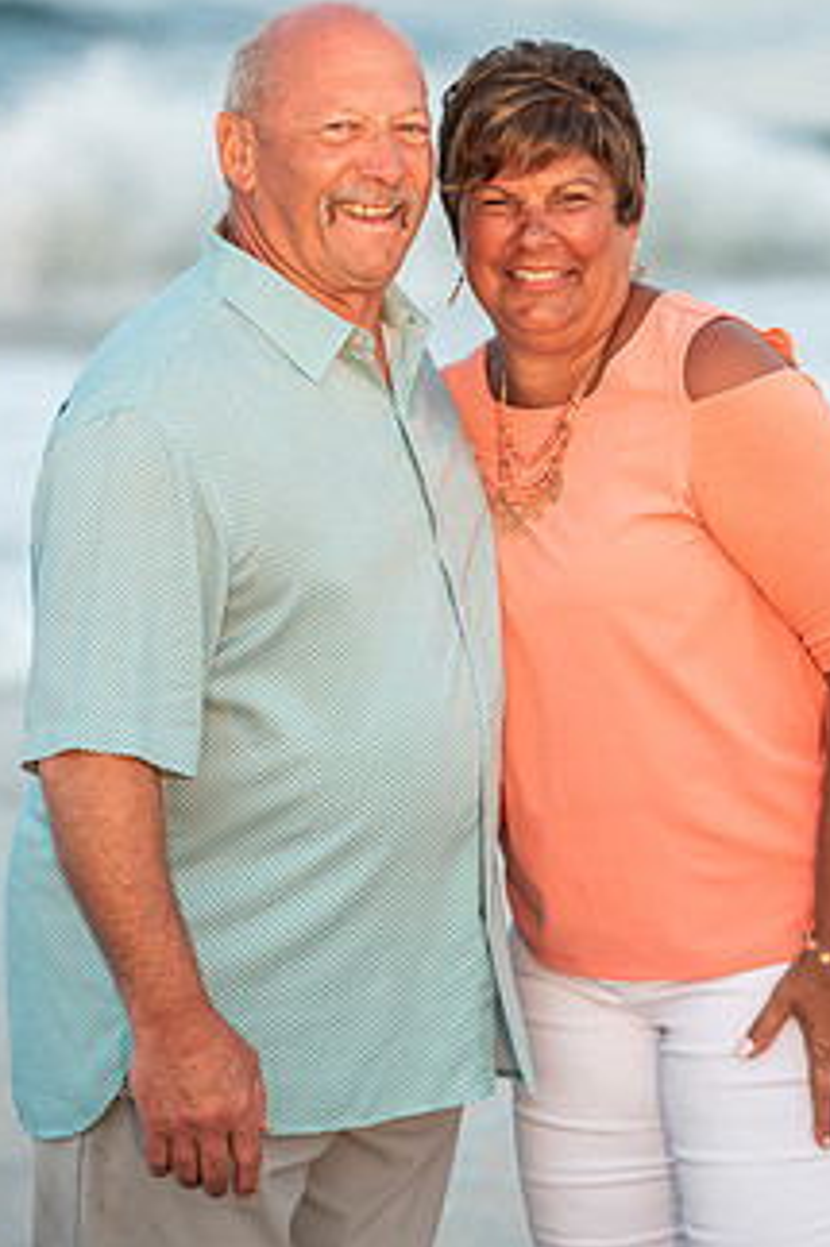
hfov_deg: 6.6
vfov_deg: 9.8
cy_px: 486
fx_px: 7235
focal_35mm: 209
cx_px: 467
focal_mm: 150
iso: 800
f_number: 3.5
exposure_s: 1/1250
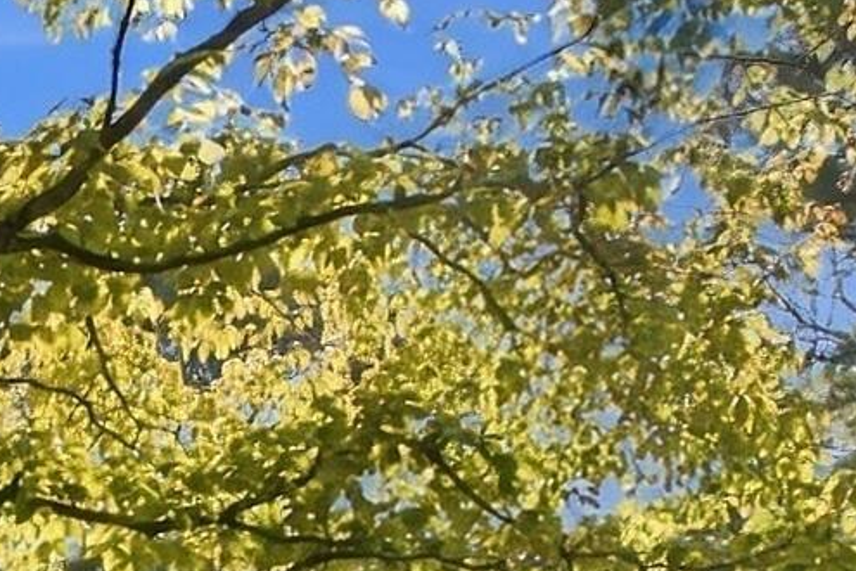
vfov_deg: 11.9
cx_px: -725
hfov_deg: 16.4
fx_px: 2449
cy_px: 1139
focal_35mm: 103
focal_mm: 17
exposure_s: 1/640
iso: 400
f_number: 5.6
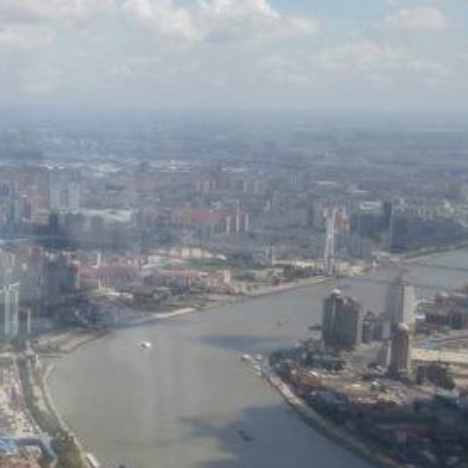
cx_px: -26
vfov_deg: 21.9
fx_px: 1208
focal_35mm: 79
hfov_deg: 21.0
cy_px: 255
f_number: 3
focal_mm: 4.2
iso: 100
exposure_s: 1/1250
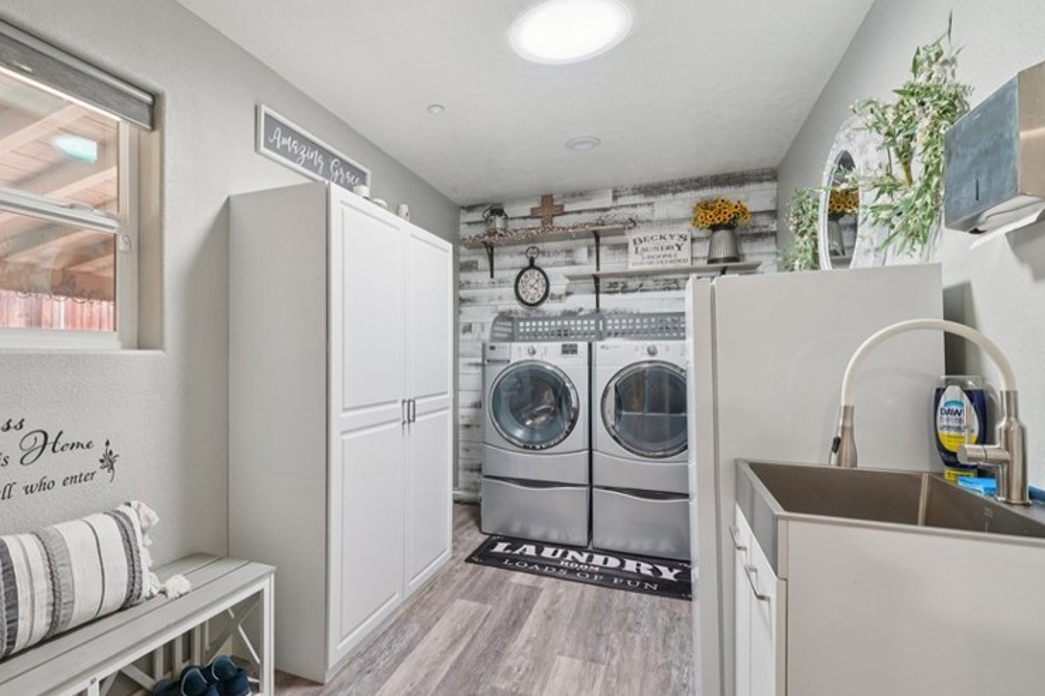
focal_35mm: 18
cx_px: 429
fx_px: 522
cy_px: 340
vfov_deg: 67.4
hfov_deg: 89.1
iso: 400
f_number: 8
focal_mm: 13
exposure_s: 1/4
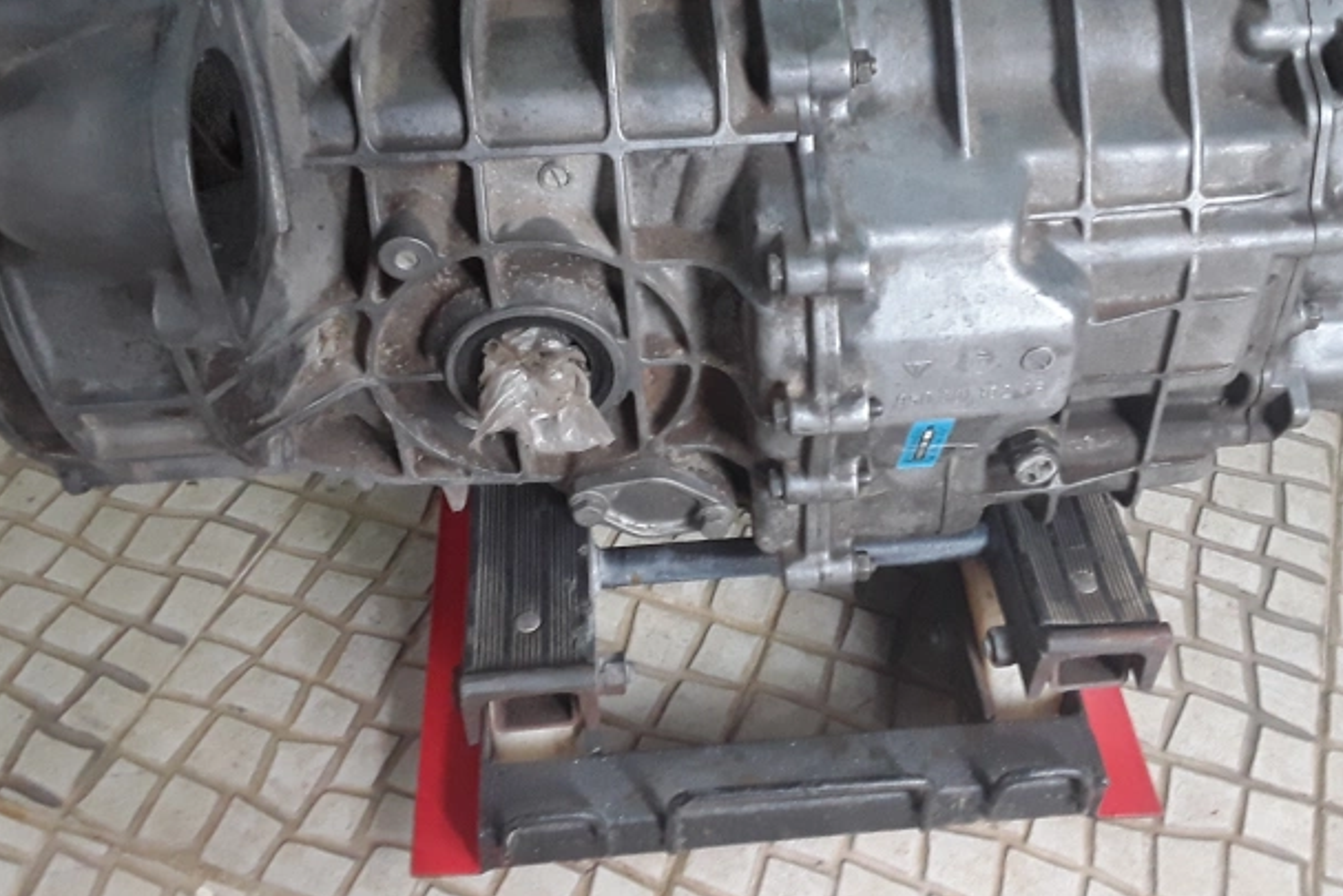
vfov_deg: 35.8
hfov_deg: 51.8
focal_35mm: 37
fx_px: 1381
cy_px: 361
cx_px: 752
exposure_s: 1/20
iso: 160
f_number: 1.9
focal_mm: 2.91
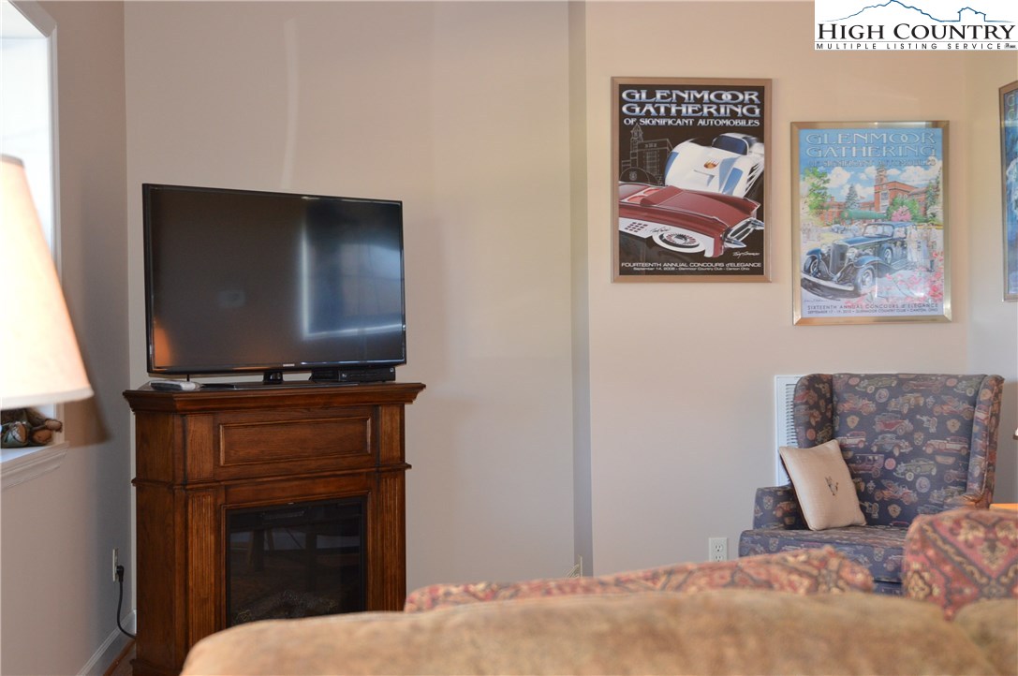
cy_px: 338
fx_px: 1356
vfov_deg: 28.0
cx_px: 509
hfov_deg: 41.2
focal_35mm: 48
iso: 1000
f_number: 4
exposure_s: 1/60
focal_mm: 32
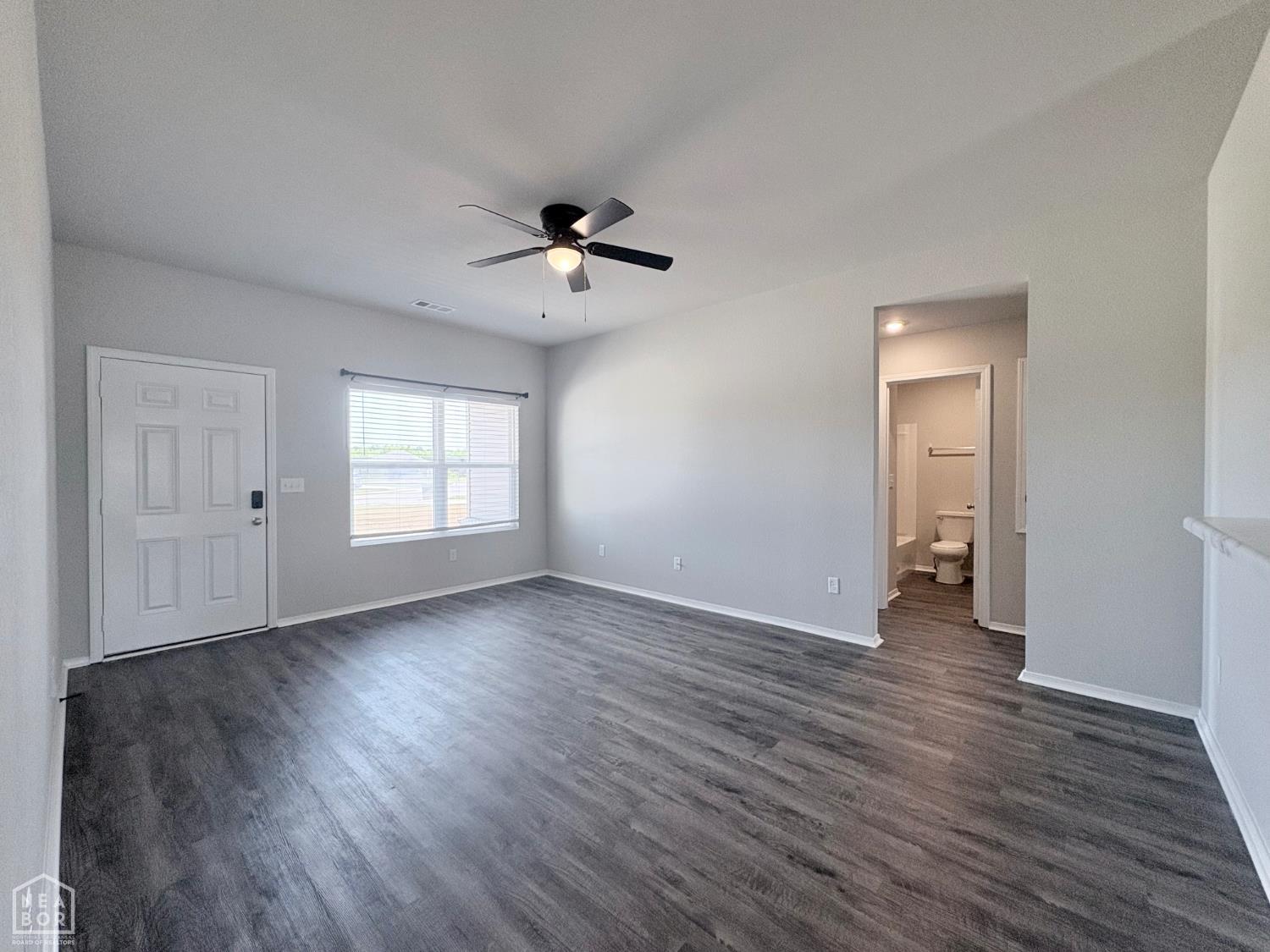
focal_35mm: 14
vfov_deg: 85.7
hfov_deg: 102.1
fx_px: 514
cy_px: 476
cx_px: 635
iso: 160
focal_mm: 2.22
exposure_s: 1/120
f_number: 2.2
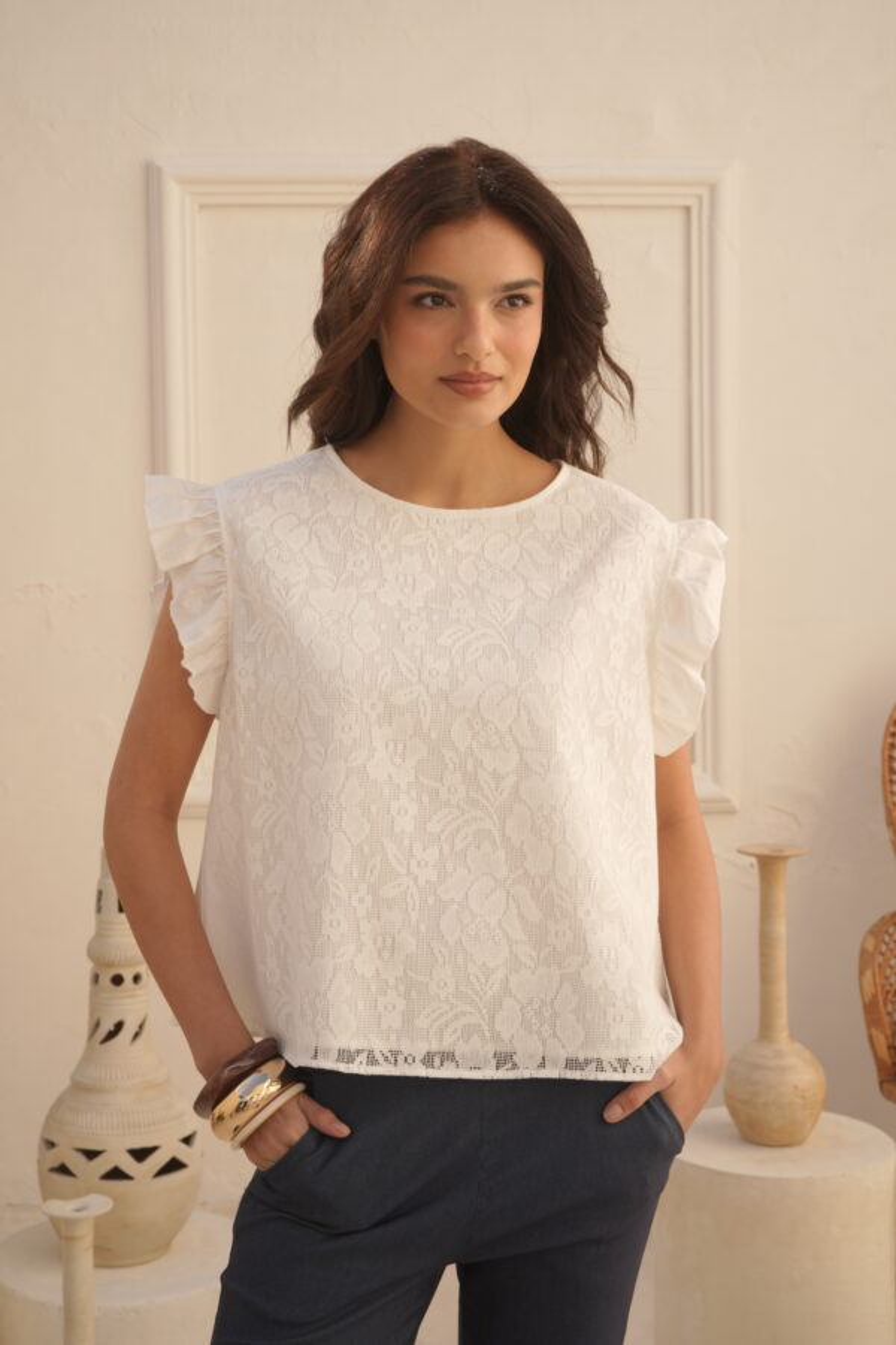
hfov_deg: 27.0
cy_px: 672
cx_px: 448
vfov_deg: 39.6
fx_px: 1867
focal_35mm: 50
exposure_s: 1/125
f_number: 9
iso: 200
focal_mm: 50
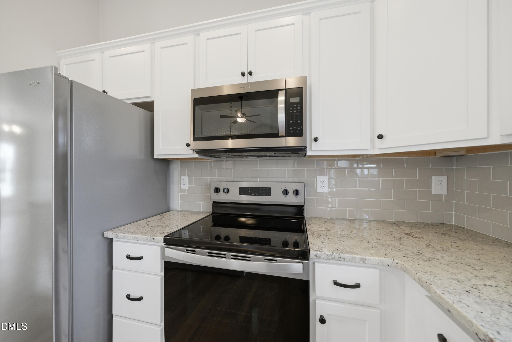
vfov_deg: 90.1
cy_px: 171
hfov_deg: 112.6
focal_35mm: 12
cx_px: 256
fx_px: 171
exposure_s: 1/30
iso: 160
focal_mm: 12
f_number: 7.1
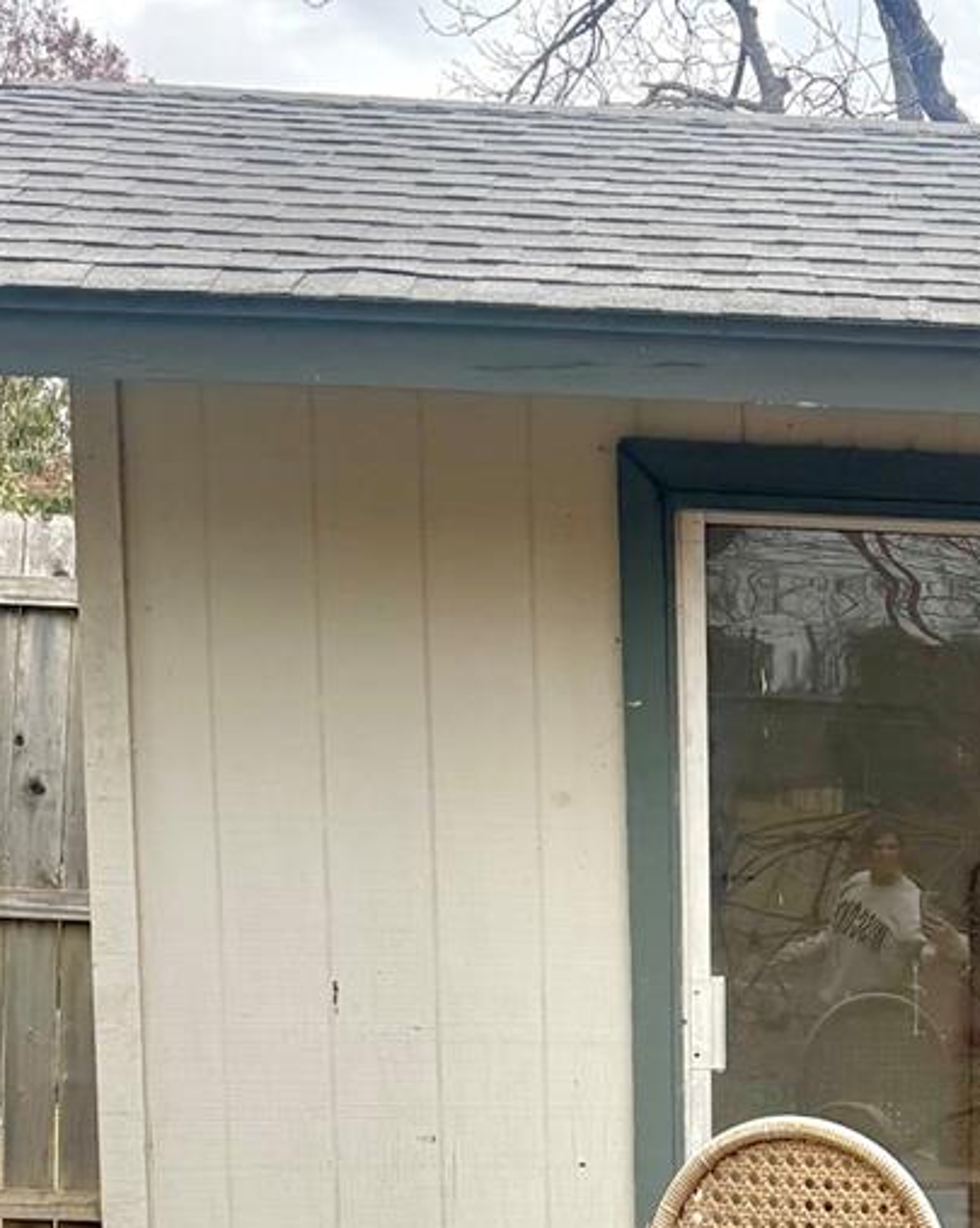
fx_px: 2576
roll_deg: -1.9
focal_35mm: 71
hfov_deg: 20.3
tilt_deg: -5.3
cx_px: 1152
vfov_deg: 25.3
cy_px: 1276
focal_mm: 6.76
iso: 100
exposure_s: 1/765
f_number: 1.78
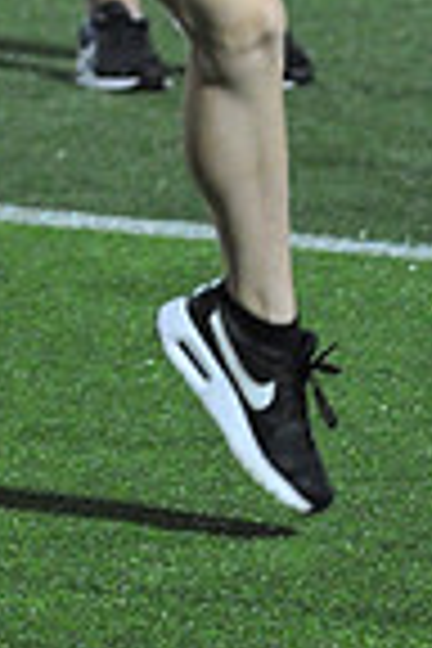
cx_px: 117
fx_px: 11591
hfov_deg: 2.1
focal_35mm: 644
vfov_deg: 3.2
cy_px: -621
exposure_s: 1/200
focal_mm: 160
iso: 6400
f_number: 5.6
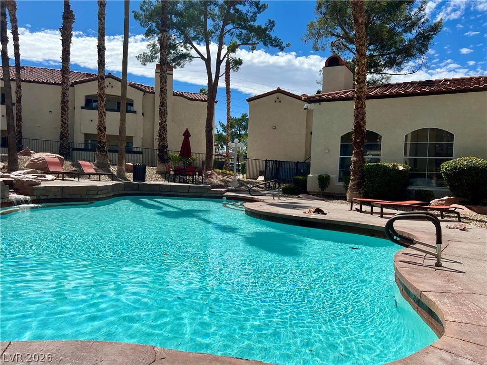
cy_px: 182
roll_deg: -2.1
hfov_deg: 67.3
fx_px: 366
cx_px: 244
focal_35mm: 26
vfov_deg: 53.1
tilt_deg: -2.4
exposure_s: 1/8696
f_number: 1.5
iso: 50
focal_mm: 5.7
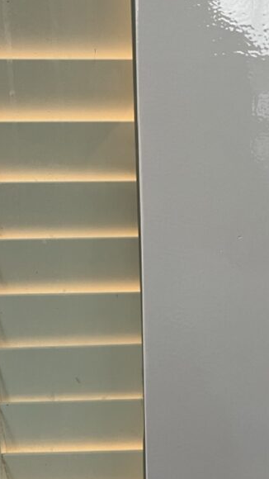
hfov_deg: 23.6
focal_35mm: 50
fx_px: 634
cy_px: 262
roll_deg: -0.4
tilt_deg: -13.9
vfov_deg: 41.3
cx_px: 217
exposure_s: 1/63
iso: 125
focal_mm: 5.1
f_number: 1.6
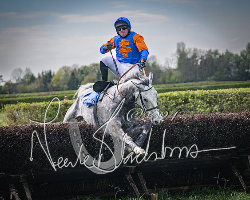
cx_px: 114
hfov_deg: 10.9
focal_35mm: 178
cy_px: 107
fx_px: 1316
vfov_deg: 8.7
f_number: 4
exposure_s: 1/2000
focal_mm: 98
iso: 200
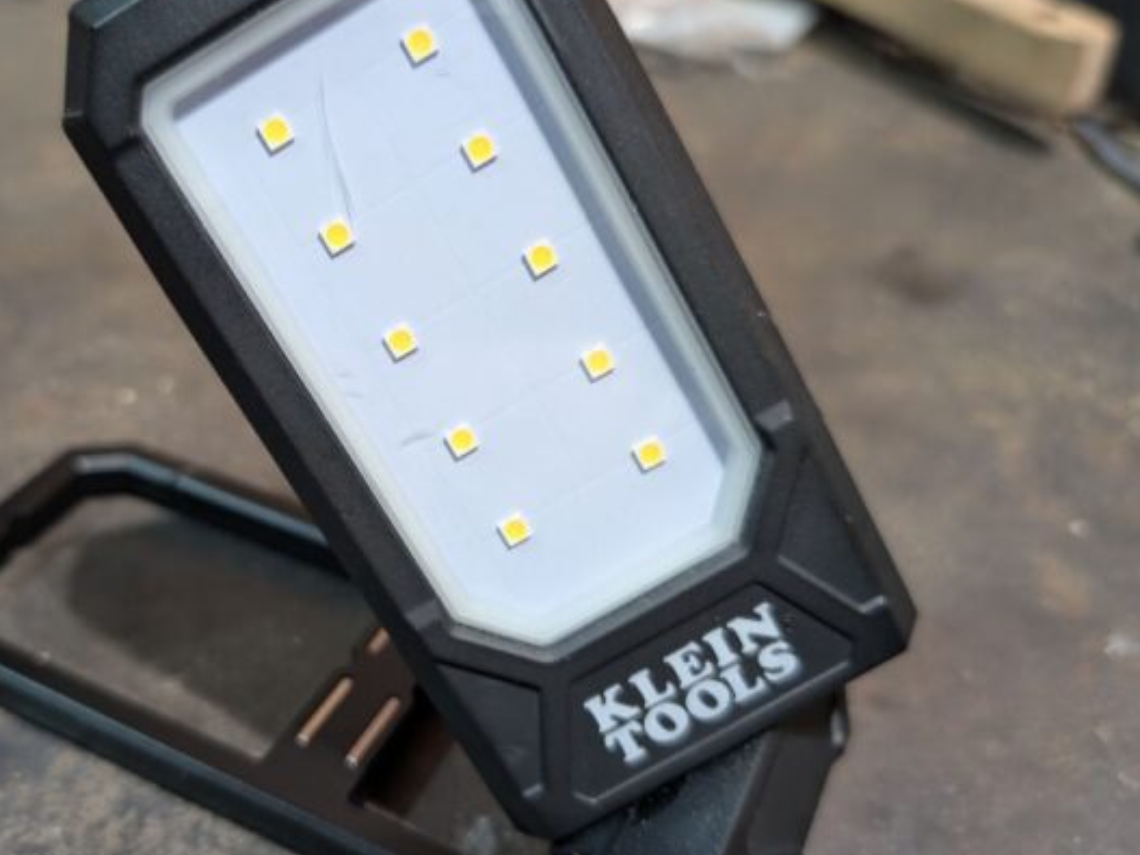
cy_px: 457
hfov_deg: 52.1
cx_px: 433
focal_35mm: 35
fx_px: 1152
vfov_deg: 40.7
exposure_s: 1/30
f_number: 1.68
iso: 122
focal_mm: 6.9
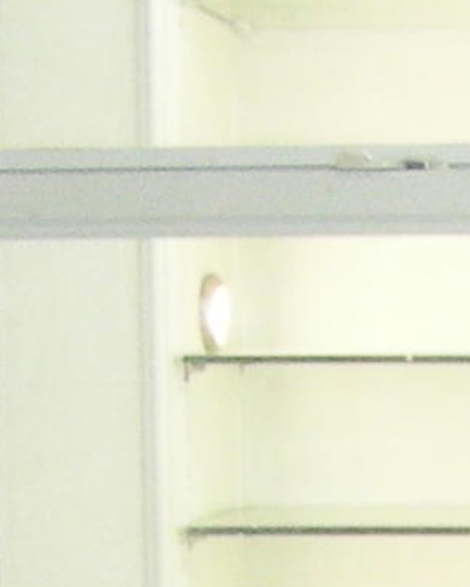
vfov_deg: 6.4
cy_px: 1670
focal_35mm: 282
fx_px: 4903
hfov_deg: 5.2
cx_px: 1403
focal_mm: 6.3
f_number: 3.5
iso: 200
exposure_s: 1/18
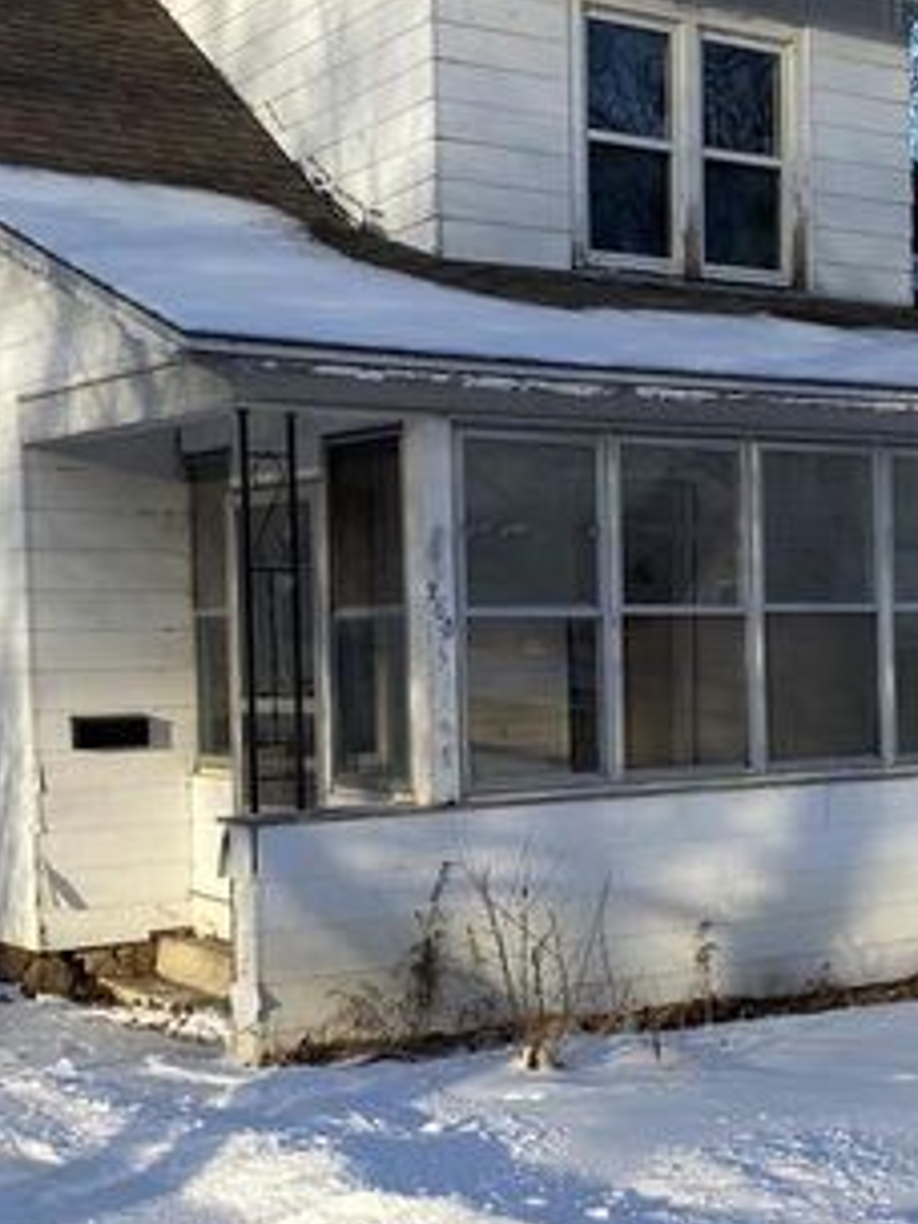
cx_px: 419
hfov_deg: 25.6
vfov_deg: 33.5
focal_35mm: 57
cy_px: 795
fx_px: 2015
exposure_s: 1/1063
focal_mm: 4.25
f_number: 1.8
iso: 32
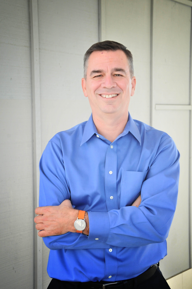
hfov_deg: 22.6
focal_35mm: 60
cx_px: 96
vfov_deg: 33.4
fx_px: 481
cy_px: 144
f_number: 9
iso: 1000
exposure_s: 1/160
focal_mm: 40
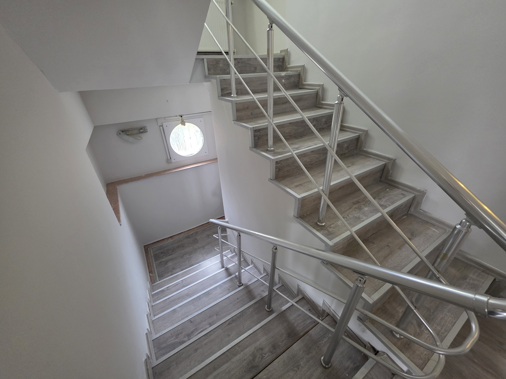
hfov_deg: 106.2
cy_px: 190
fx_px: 190
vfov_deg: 89.9
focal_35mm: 13
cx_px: 253
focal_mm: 2.2
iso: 500
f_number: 1.9
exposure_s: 1/50
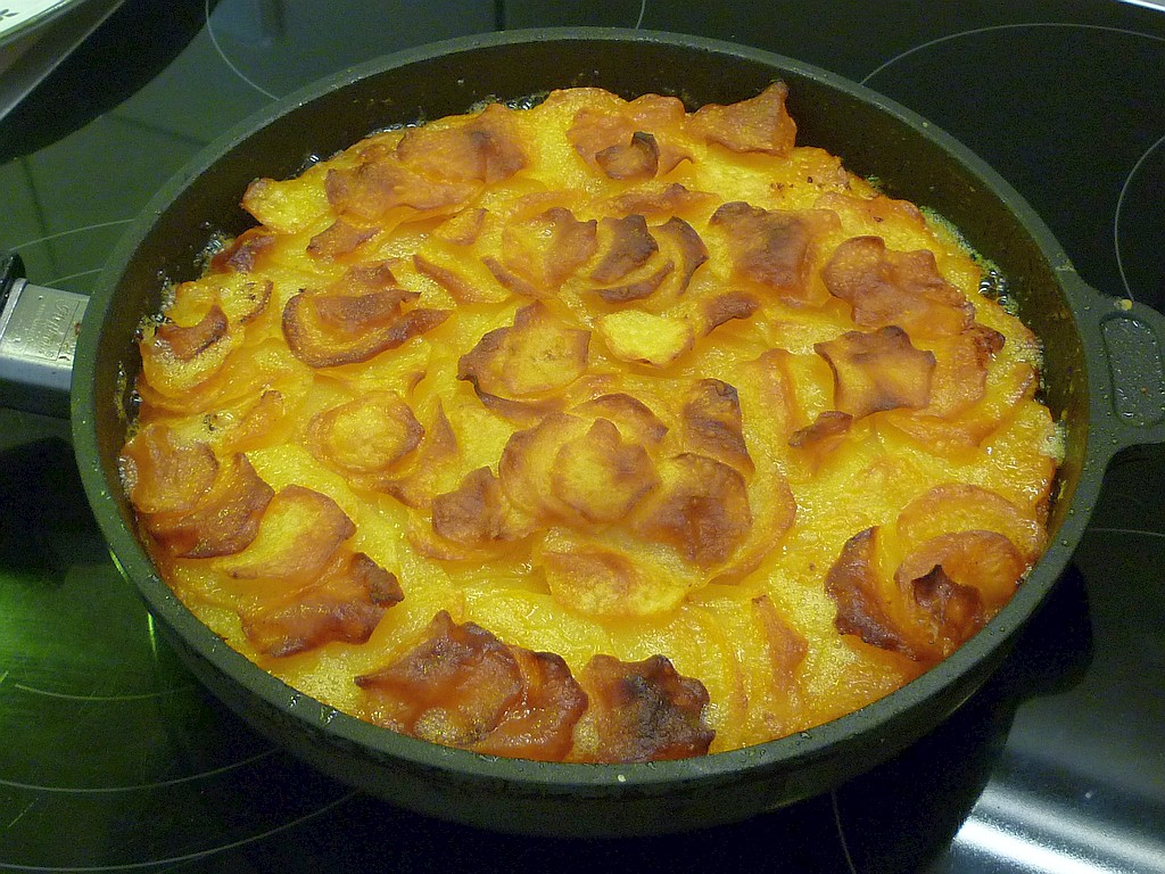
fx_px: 1615
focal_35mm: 48
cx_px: 582
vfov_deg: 30.3
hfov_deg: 39.7
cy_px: 437
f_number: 2.8
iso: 250
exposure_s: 1/30
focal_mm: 5.5
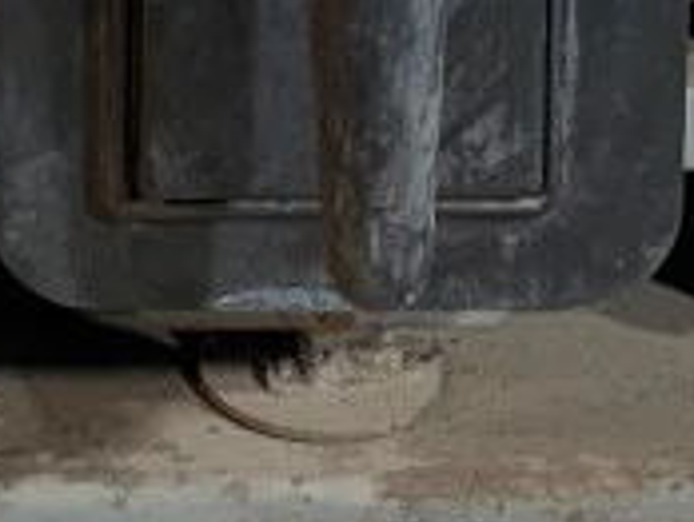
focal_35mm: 151
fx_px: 3032
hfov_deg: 13.0
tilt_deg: -9.1
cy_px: -821
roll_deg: -0.7
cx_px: 237
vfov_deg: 8.7
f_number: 1.8
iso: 50
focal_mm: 4.25
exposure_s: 1/60
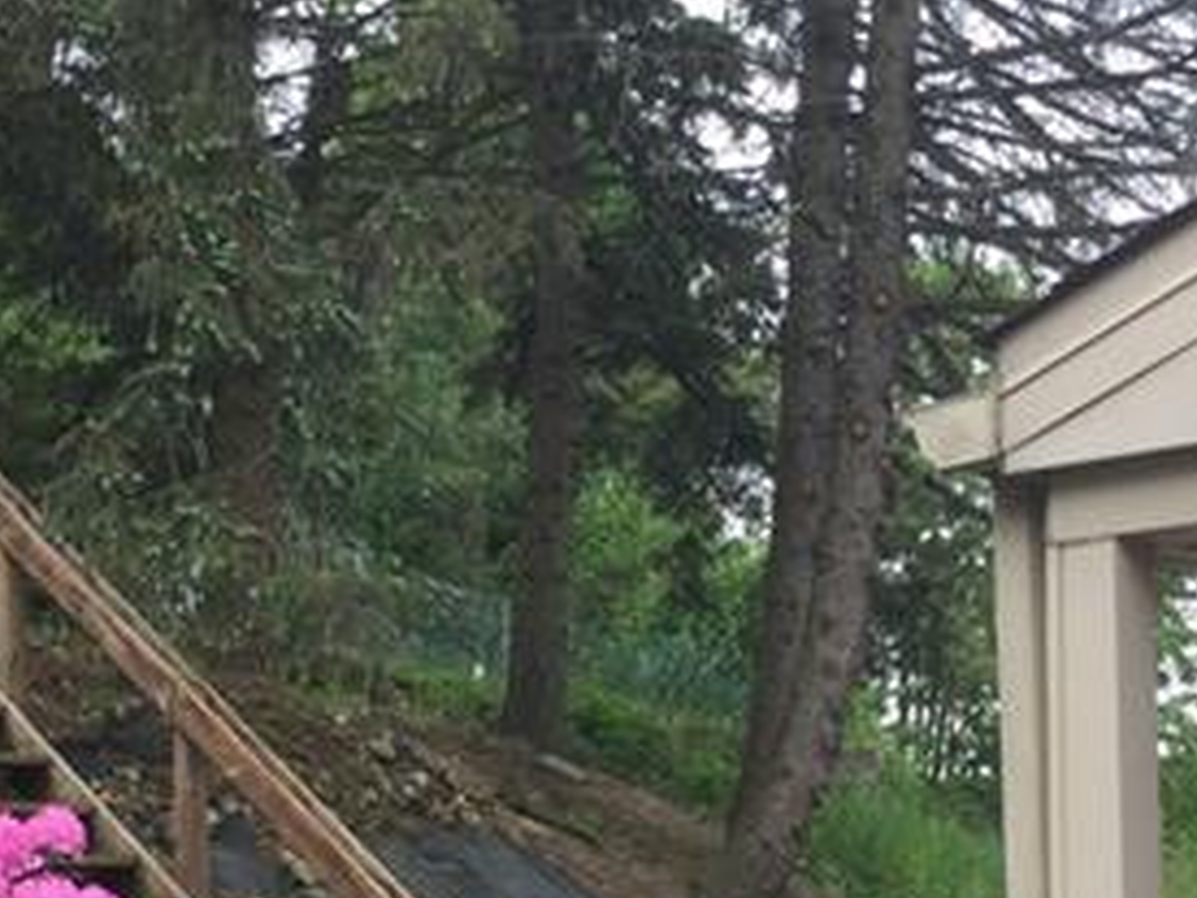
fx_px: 3112
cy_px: 1011
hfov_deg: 21.7
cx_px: 464
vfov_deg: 15.9
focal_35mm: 90
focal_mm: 3.3
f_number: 2.4
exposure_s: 1/209
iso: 25
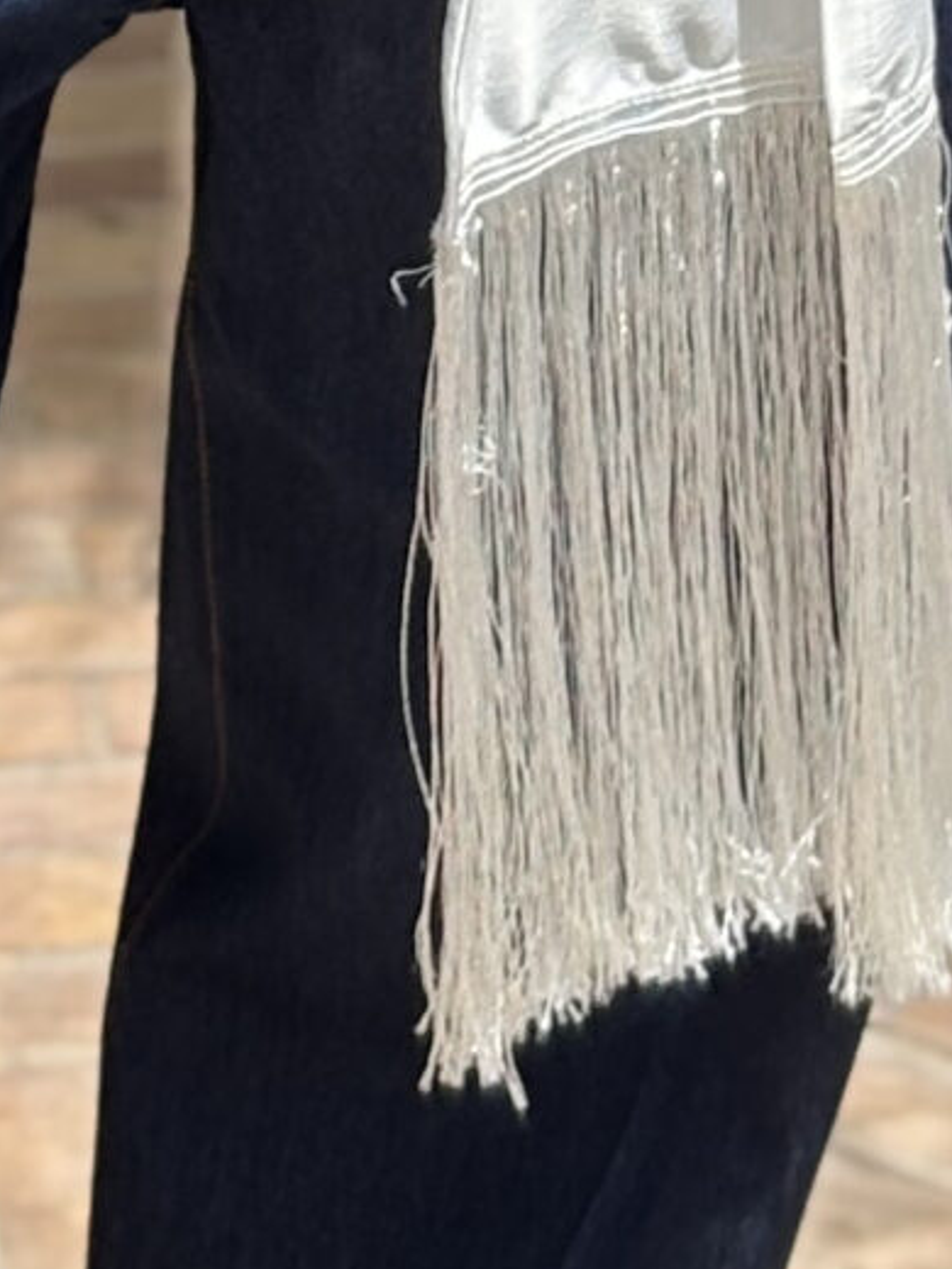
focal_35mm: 256
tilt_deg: -10.9
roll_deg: +1.2
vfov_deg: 7.3
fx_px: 9387
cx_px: 171
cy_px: -1701
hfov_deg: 5.8
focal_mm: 5.96
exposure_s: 1/1709
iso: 50
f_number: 1.6
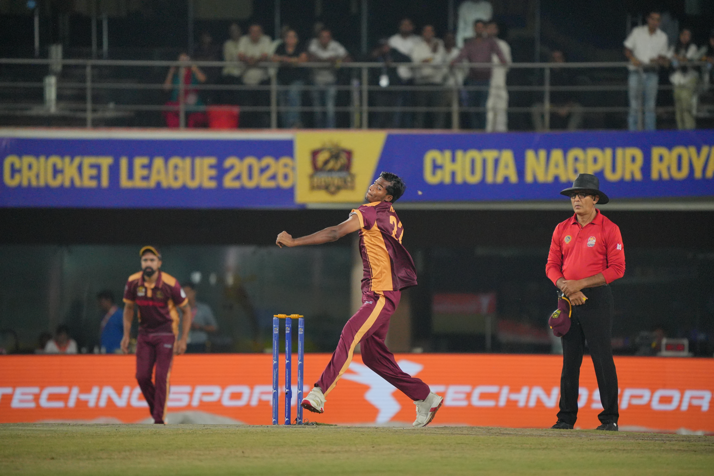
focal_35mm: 600
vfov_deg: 2.3
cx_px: 357
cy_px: 238
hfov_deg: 3.4
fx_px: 11899
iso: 5000
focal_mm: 600
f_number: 6.3
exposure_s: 1/2000
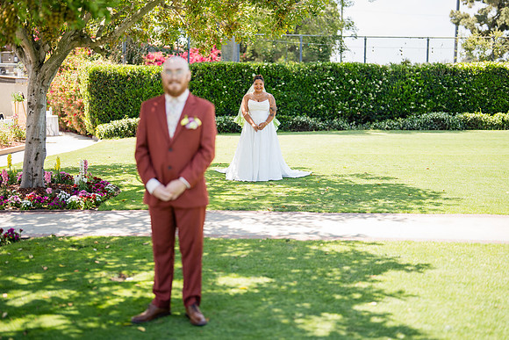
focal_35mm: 53
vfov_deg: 25.4
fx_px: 755
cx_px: 254
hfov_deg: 37.3
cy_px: 161
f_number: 1.2
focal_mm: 50
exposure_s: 1/2500
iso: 200
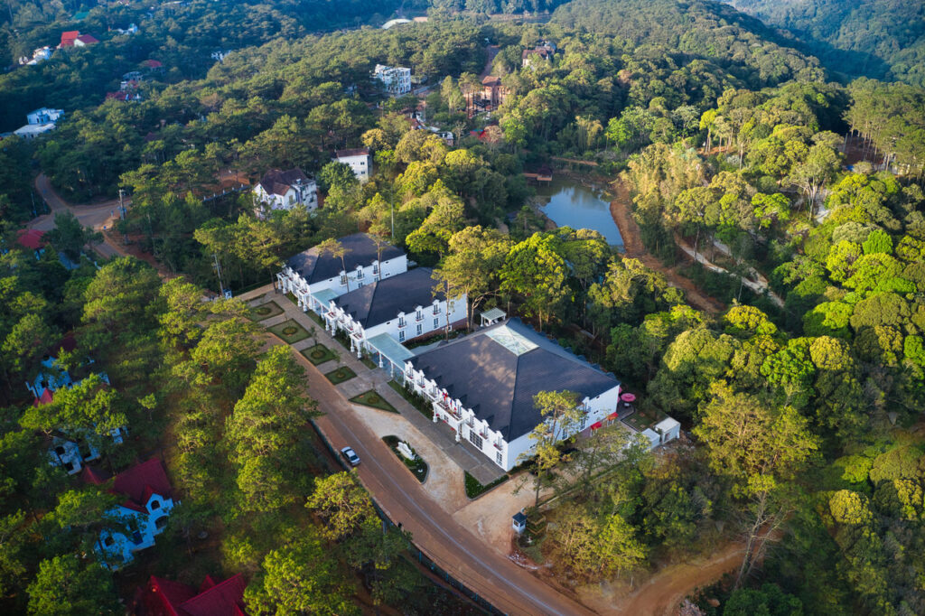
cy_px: 308
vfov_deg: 46.4
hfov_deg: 65.5
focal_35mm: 28
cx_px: 462
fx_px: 719
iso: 100
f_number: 6.3
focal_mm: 10.26
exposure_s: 1/100
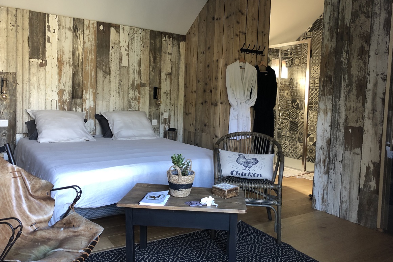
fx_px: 328
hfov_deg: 61.9
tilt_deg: -4.6
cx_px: 198
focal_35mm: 30
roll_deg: -1.9
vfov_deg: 43.6
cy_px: 120
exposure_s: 1/20
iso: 40
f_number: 1.8
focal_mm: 3.99
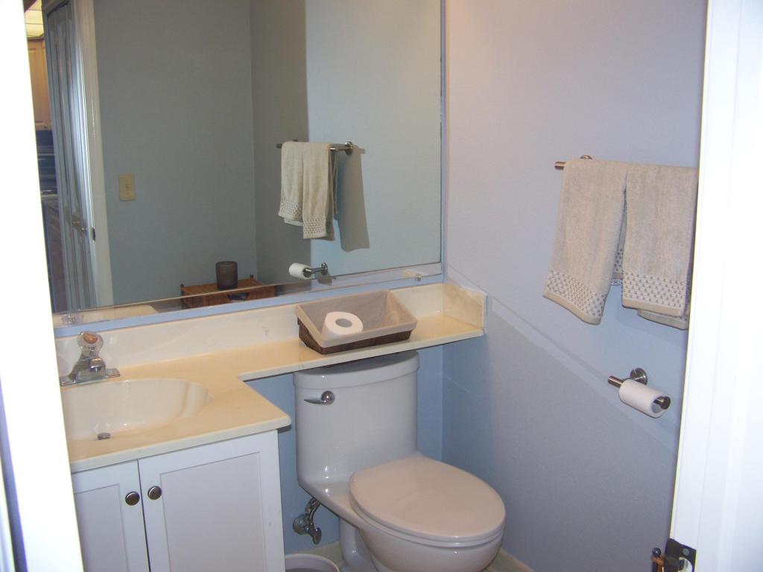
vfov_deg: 39.7
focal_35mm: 36
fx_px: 794
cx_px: 382
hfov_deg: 51.4
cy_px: 286
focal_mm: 5.85
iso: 64
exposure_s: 1/30
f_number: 2.8
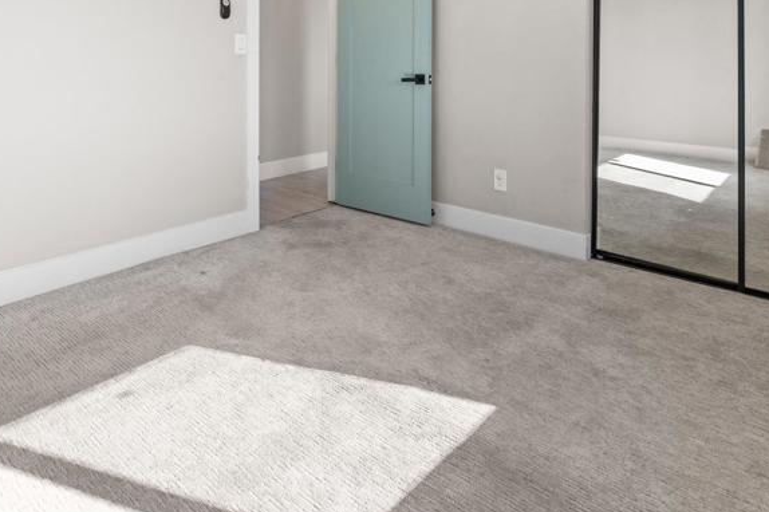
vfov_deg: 46.9
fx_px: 534
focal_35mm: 25
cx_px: 346
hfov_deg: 71.4
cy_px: 66
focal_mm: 14
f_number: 8
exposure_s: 1/40
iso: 1000
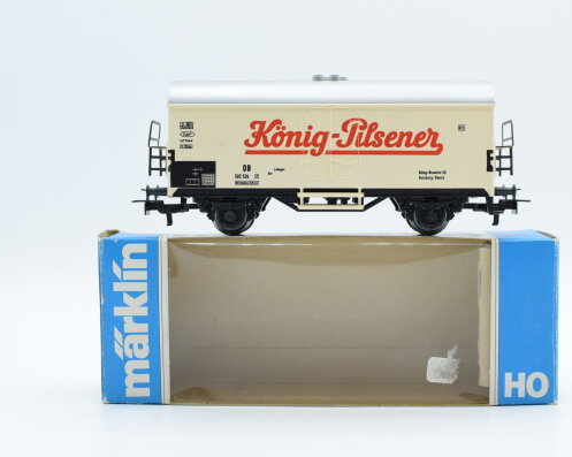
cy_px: 230
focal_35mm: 60
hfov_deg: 31.7
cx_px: 316
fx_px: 1008
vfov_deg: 25.5
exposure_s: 1/125
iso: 320
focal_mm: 35
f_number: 8
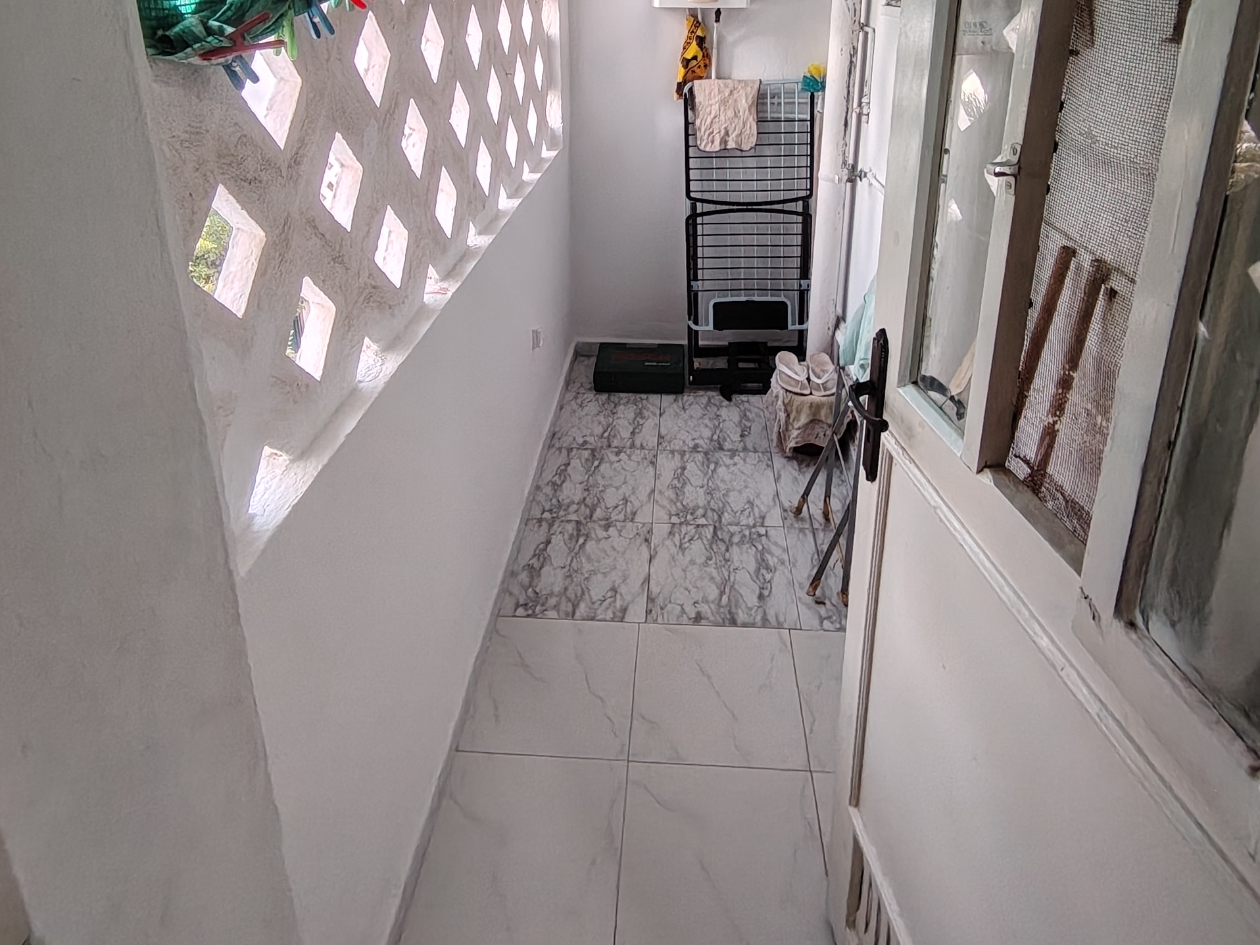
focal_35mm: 23
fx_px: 837
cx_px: 630
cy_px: 231
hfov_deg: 73.9
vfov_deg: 55.9
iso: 137
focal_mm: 1.42
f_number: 2.2
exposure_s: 1/50
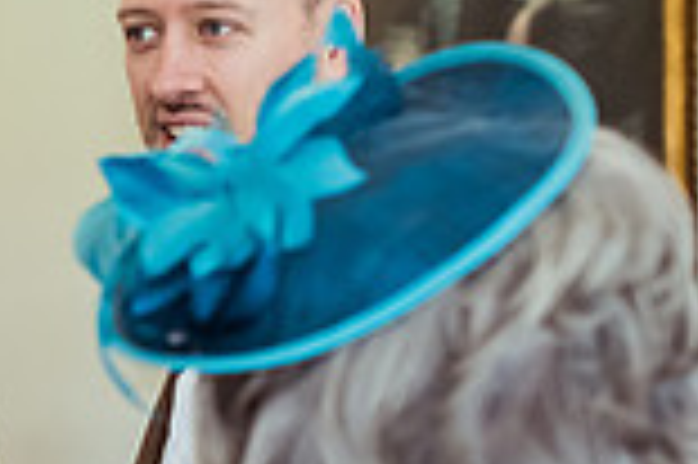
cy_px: 390
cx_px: -86
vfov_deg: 10.4
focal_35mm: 131
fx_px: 2537
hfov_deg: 15.2
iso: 2200
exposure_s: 1/800
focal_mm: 35
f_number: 3.2
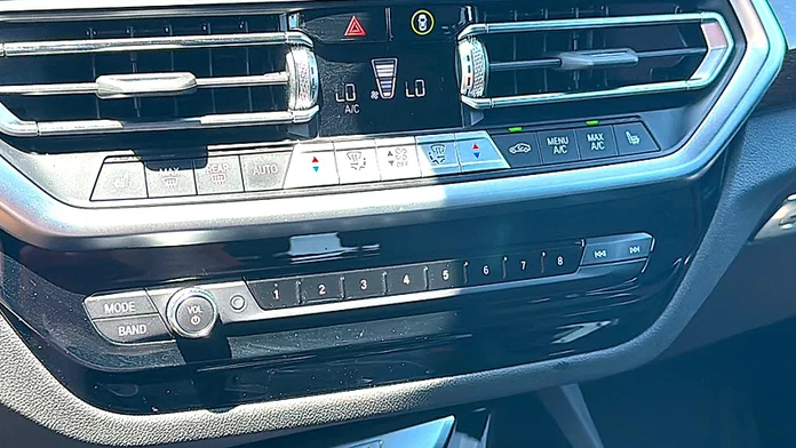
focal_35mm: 46
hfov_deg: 44.6
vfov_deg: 26.0
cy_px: 194
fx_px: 971
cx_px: 397
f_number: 1.78
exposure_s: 1/367
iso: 100
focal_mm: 6.86
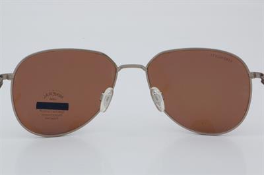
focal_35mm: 82
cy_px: 88
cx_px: 132
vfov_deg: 16.5
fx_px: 604
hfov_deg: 24.6
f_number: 32
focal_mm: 55
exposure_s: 1/3
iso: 100
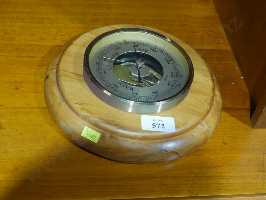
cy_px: 100
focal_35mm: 58
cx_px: 133
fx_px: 446
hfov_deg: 33.2
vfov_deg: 25.2
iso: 1250
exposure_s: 1/60
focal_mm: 29
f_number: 6.3
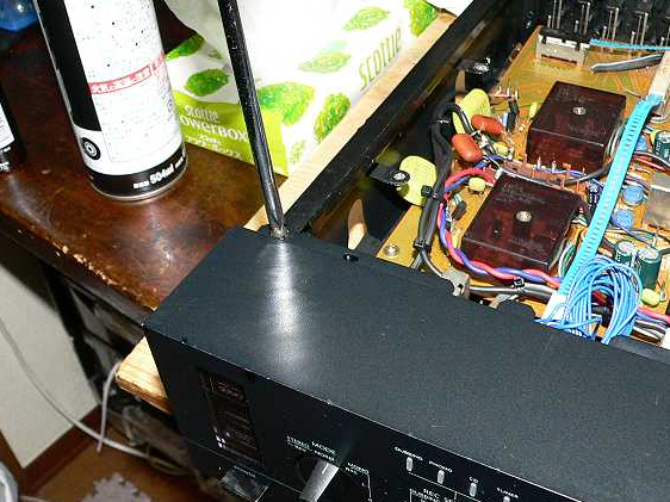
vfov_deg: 35.1
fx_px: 793
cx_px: 312
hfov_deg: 45.8
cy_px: 238
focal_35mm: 41
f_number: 4
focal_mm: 6
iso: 400
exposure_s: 1/60
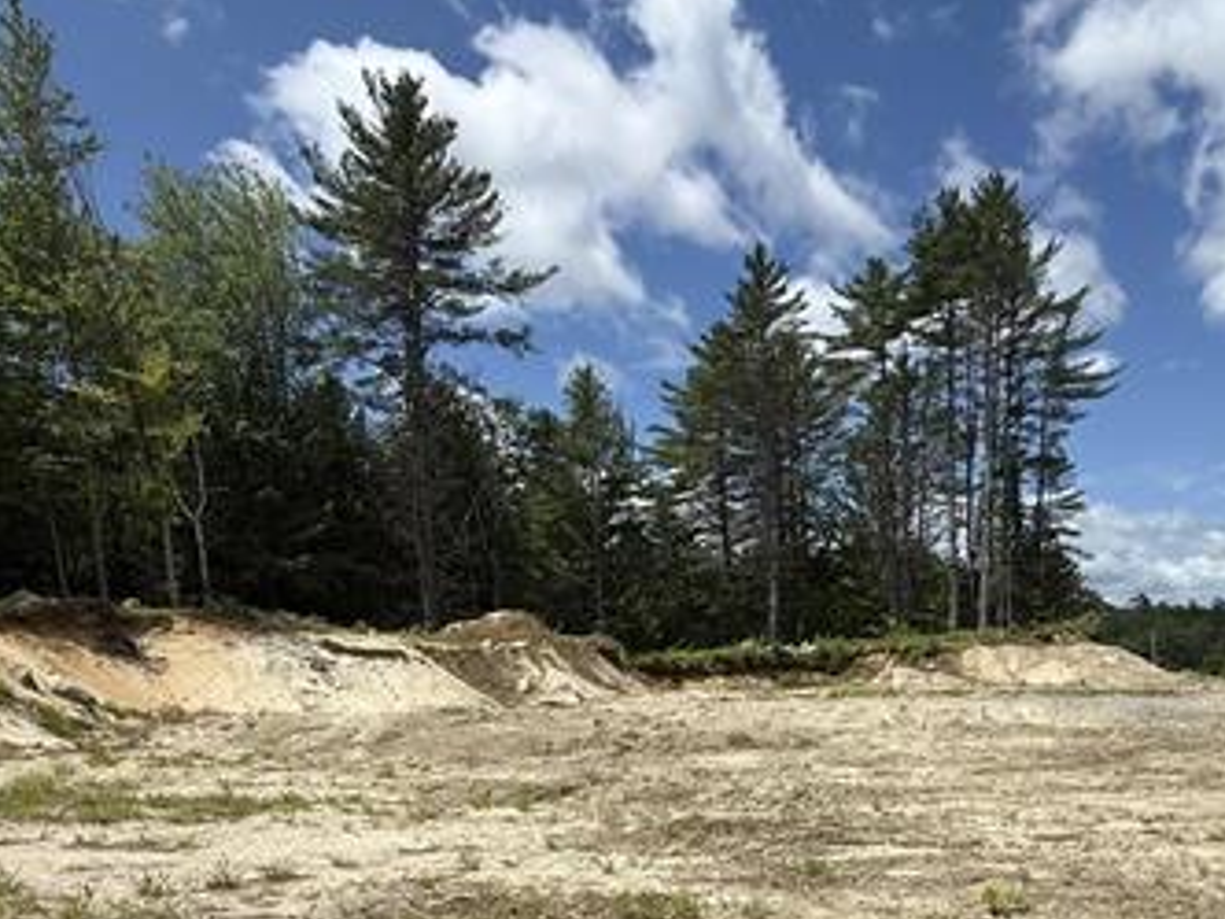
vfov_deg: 48.0
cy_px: 757
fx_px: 955
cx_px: 731
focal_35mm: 27
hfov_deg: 64.8
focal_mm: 2.22
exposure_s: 1/2976
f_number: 2.2
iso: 50
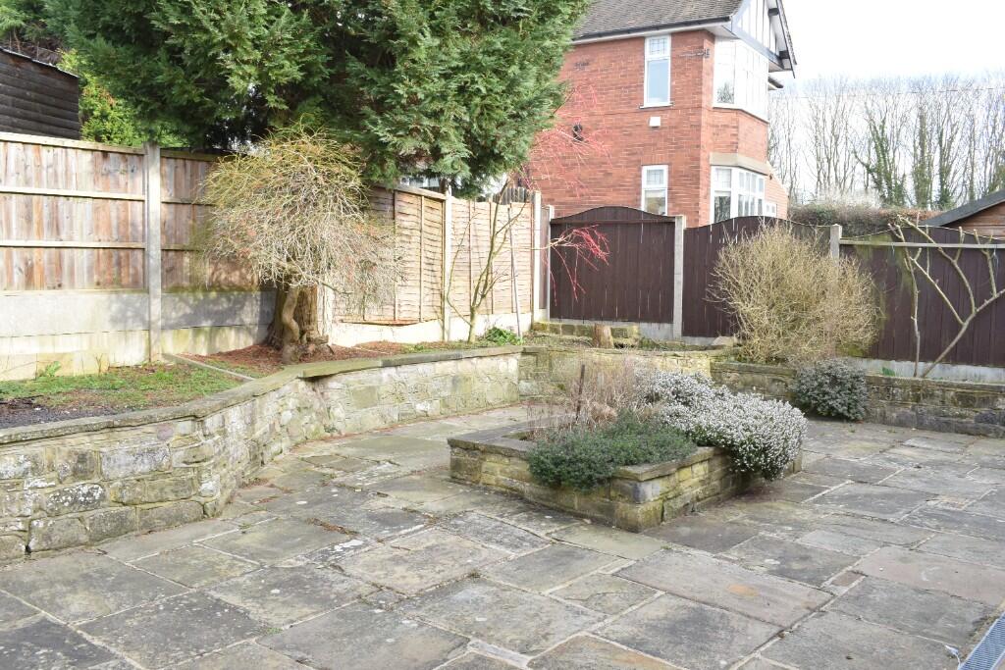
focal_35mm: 33
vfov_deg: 40.0
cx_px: 502
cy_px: 335
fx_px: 921
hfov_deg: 57.2
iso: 800
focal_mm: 22
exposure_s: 1/160
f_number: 11
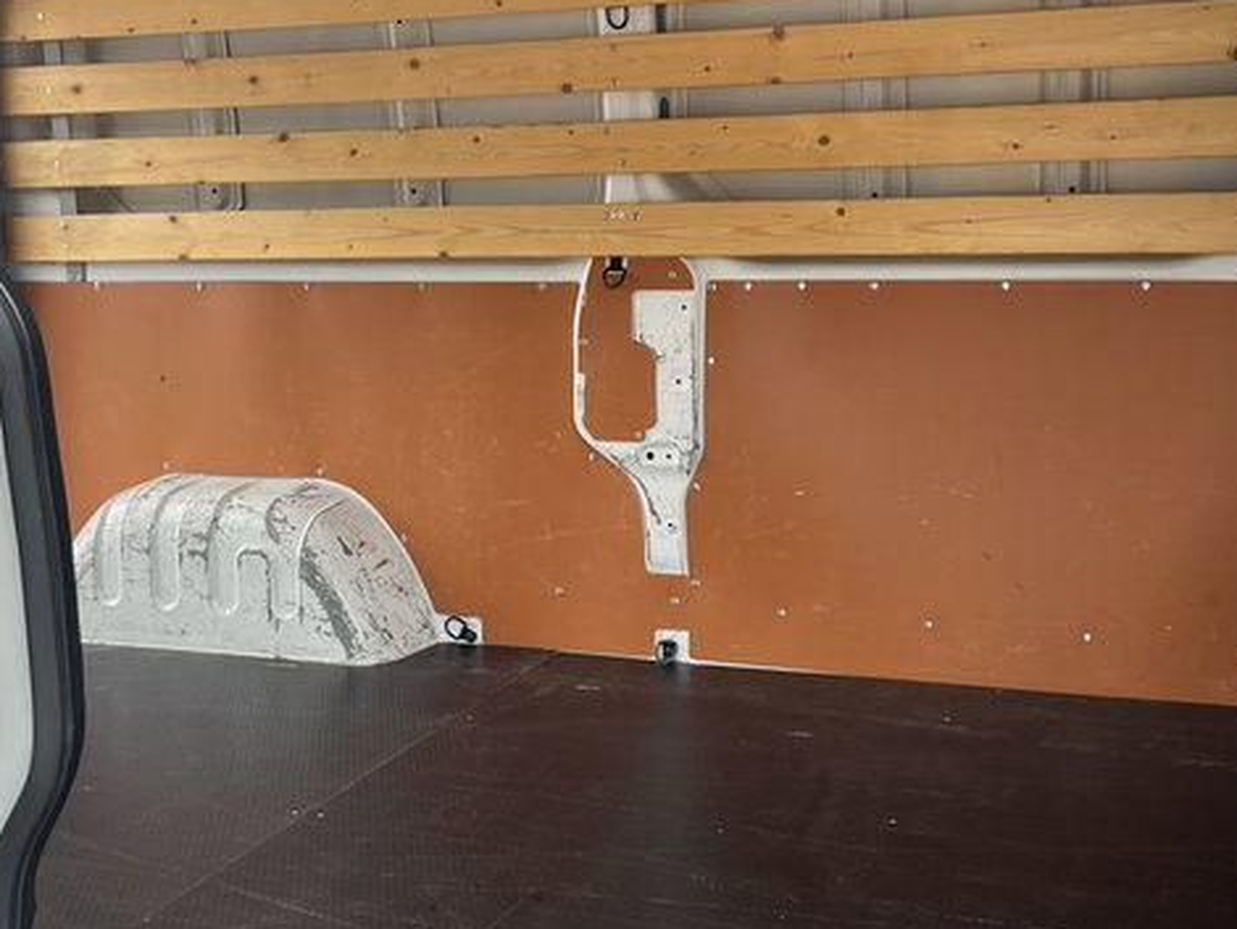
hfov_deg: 44.7
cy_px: 426
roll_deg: +0.6
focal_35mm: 42
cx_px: 676
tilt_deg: -5.0
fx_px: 1502
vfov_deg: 34.4
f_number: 1.6
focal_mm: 5.1
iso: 50
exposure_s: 1/204
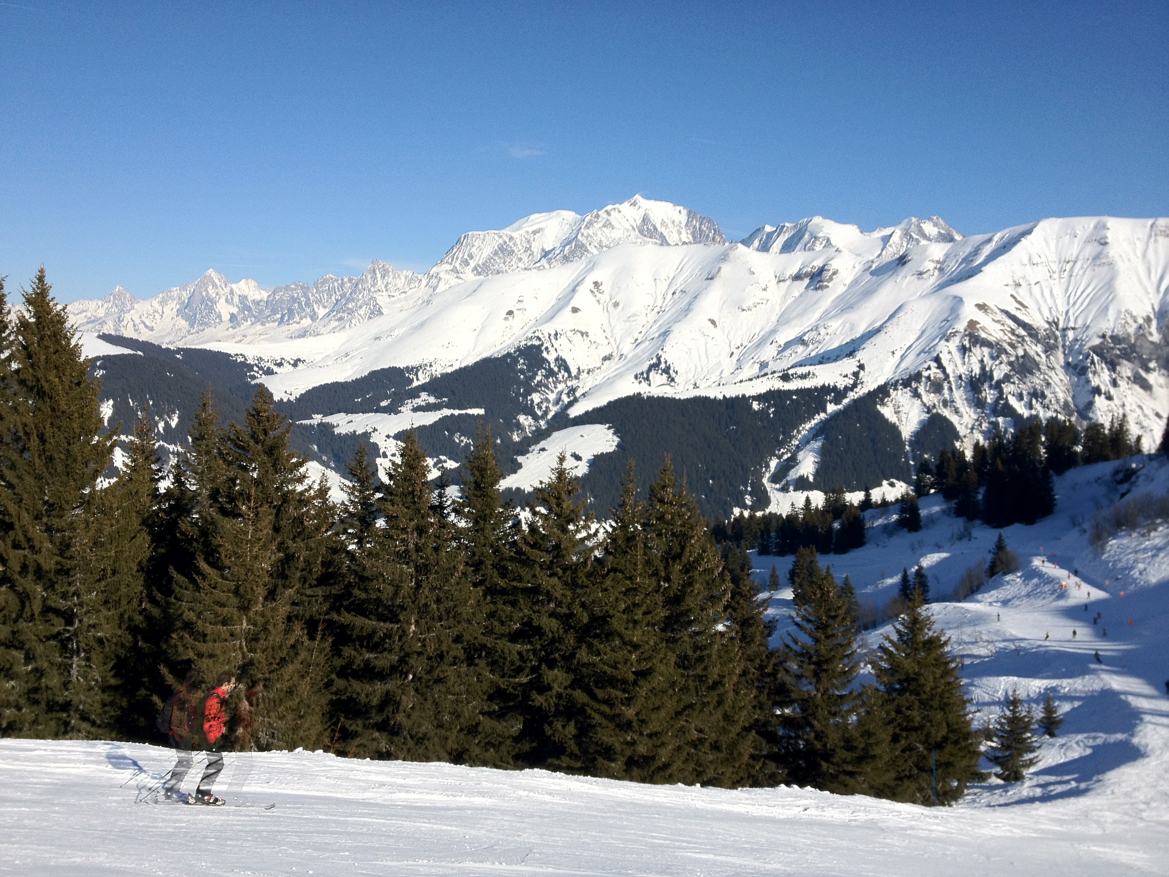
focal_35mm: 35
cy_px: 438
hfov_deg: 52.6
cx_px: 584
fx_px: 1182
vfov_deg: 40.7
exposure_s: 1/3690
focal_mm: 4.28
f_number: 2.4
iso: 64
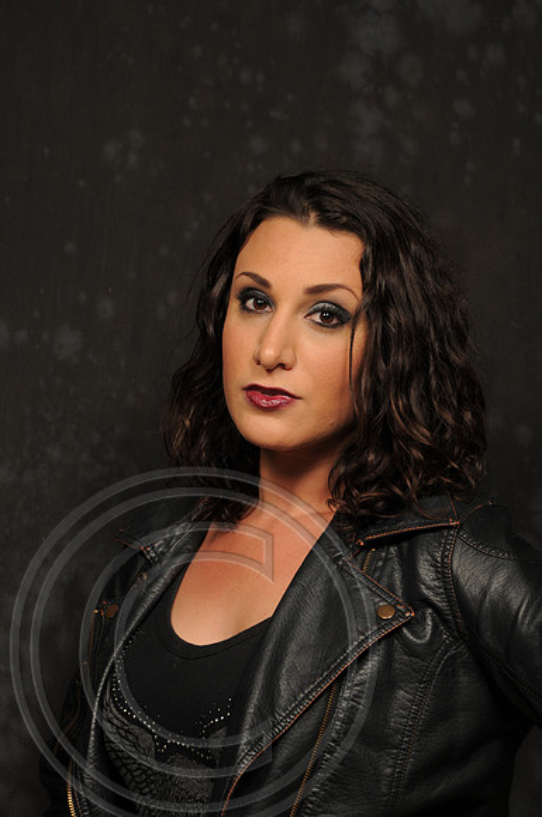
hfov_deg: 13.8
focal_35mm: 99
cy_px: 408
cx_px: 271
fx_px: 2242
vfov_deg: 20.6
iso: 200
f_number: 7.1
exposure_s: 1/100
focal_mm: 66
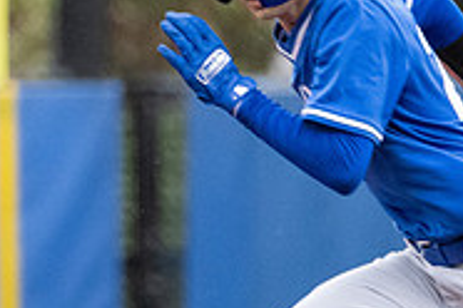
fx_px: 20190
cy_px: 301
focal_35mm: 1570
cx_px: 260
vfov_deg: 0.9
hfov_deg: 1.3
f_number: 5.6
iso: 5600
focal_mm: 380
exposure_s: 1/1000
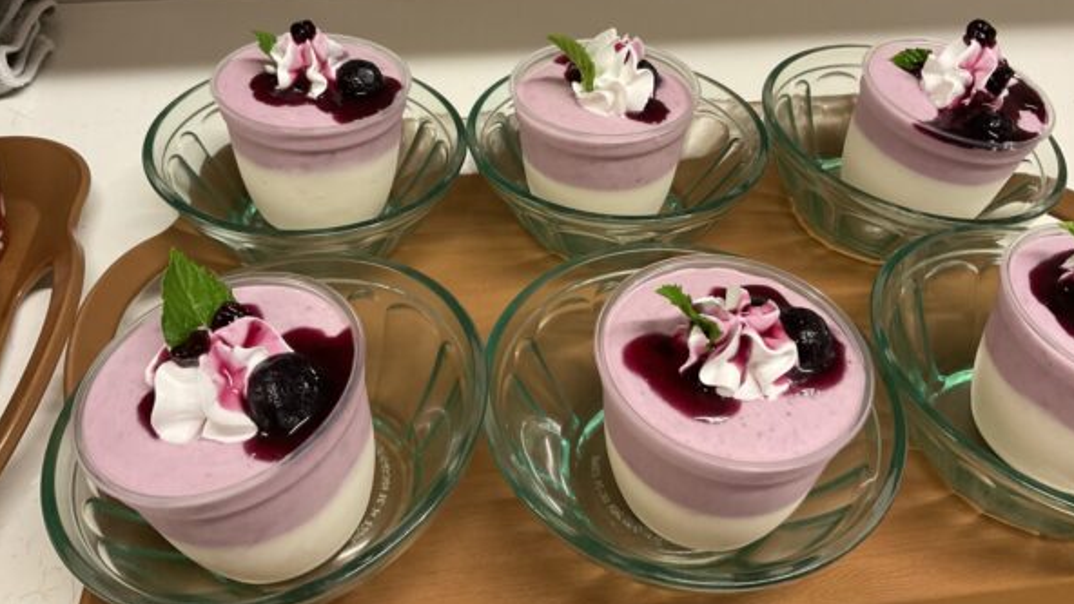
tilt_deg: -39.6
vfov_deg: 36.4
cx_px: 539
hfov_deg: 61.0
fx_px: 911
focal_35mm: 32
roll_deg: -0.4
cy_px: 209
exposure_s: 1/60
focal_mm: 3
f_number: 1.8
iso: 125
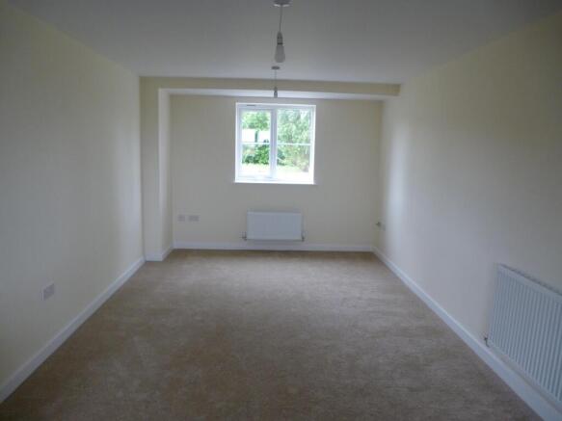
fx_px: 390
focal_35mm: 24
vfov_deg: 56.8
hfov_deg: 71.6
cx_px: 281
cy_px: 210
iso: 250
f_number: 3.3
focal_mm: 4.3
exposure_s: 1/60
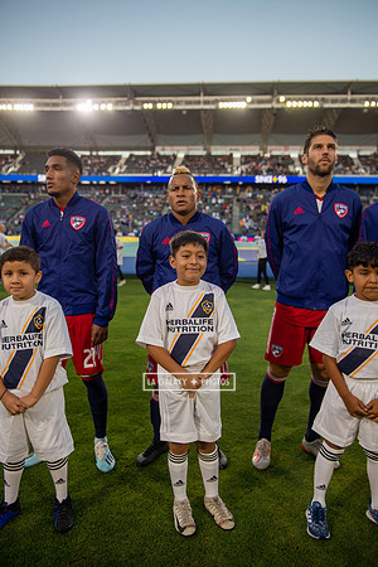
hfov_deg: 46.4
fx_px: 441
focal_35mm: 28
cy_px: 284
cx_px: 189
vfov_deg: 65.5
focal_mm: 28
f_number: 2.8
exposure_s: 1/640
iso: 320
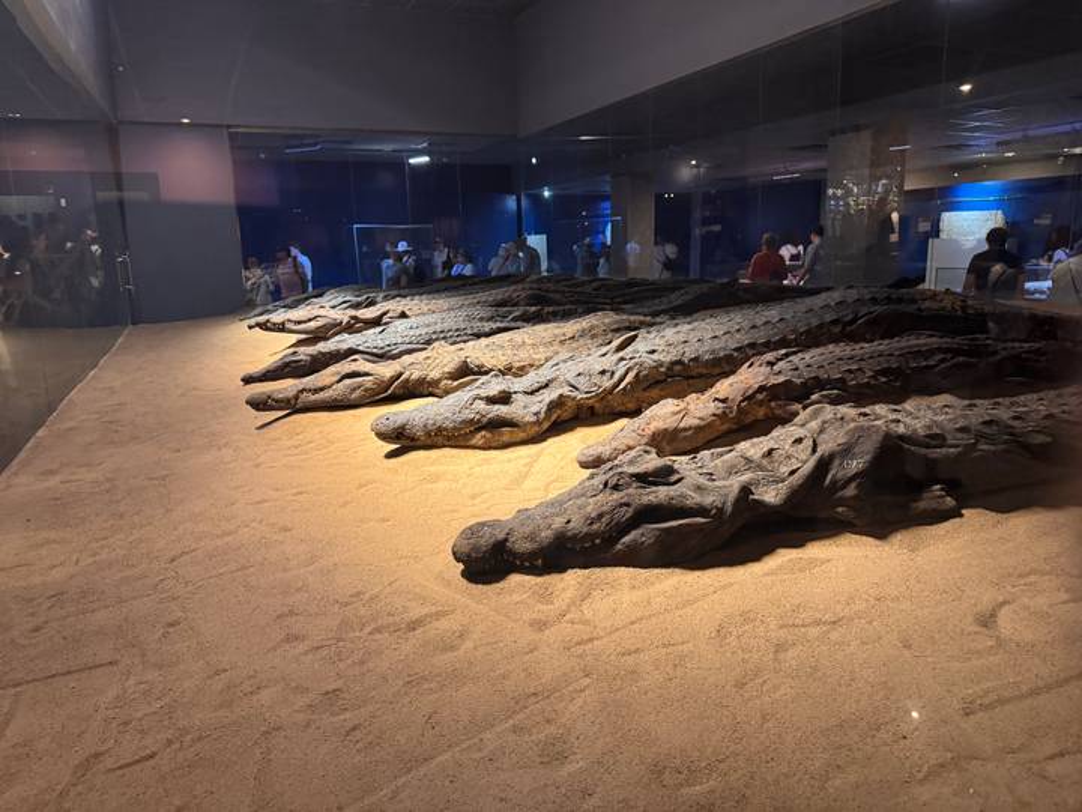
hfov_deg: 71.6
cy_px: 406
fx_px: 750
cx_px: 541
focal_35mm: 24
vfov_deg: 56.8
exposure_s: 1/54
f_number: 1.78
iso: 800
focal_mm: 6.76
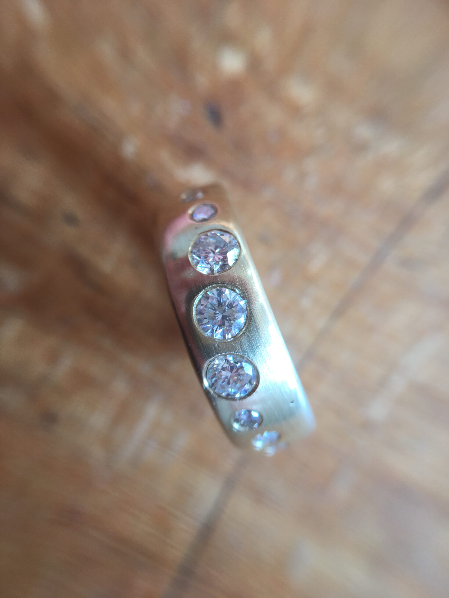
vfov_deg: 61.7
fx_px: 502
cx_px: 224
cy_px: 299
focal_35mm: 29
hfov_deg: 48.2
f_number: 2.2
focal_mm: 4.15
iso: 32
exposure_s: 1/50
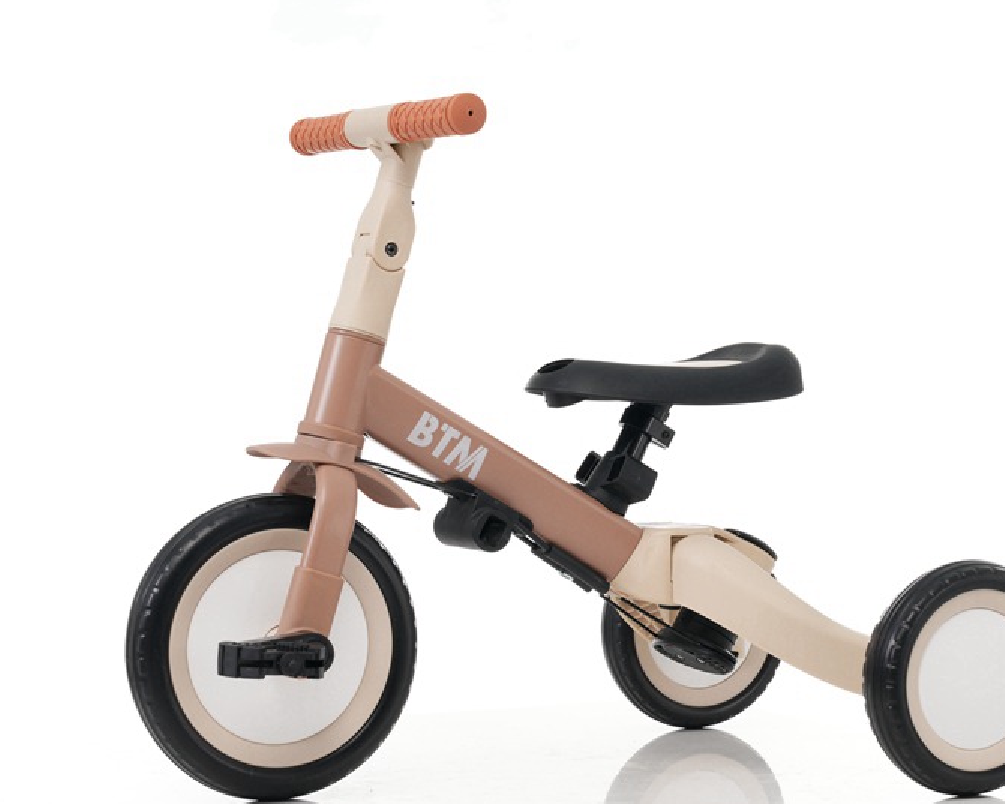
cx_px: 538
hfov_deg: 19.6
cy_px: 385
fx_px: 2915
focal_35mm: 98
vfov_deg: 15.7
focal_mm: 70
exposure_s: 1/125
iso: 100
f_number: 9
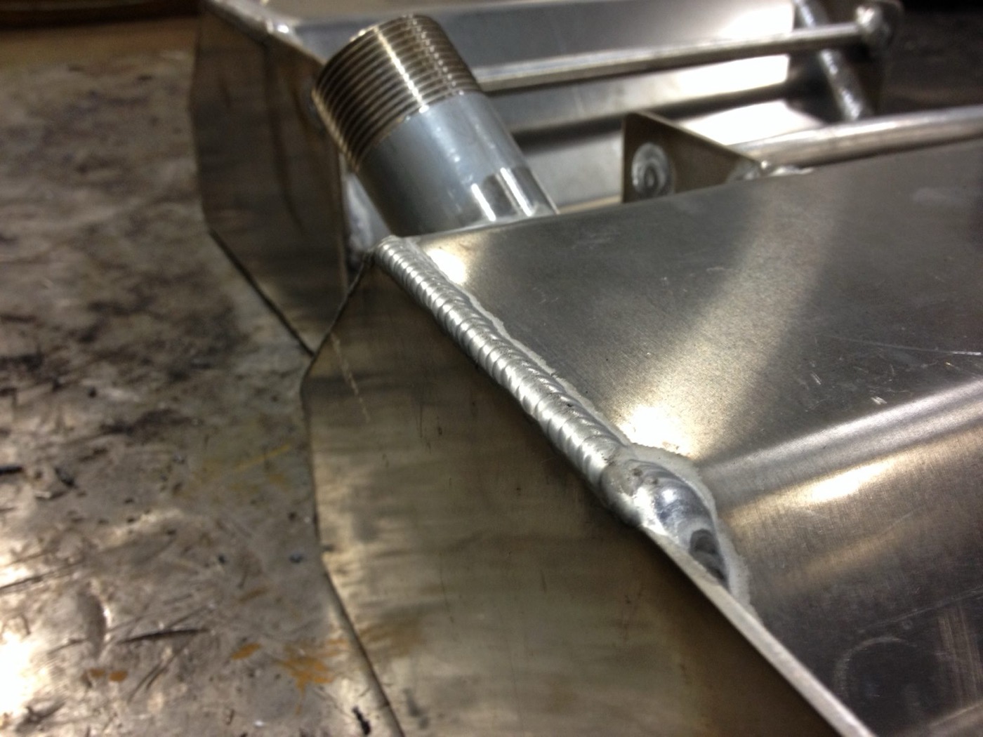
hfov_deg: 52.6
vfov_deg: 40.7
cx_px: 492
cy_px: 368
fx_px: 994
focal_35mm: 35
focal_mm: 4.28
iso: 100
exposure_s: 1/20
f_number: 2.4
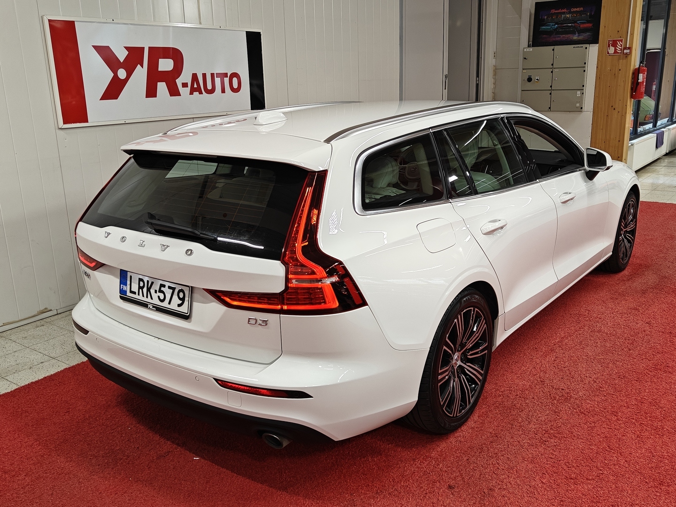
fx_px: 625
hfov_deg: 56.8
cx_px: 338
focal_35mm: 32
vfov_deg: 44.2
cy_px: 254
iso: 80
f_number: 1.8
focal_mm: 5.59
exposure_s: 1/100
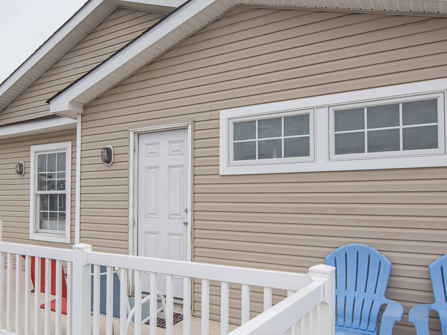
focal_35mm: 30
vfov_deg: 46.6
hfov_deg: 58.9
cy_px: 194
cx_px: 158
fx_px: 387
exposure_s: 1/60
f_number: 9
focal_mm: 14
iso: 64
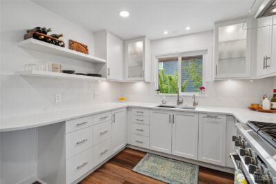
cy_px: 92
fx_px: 123
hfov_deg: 96.7
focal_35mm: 16
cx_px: 138
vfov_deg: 73.8
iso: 1600
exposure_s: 1/80
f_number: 8
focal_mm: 16
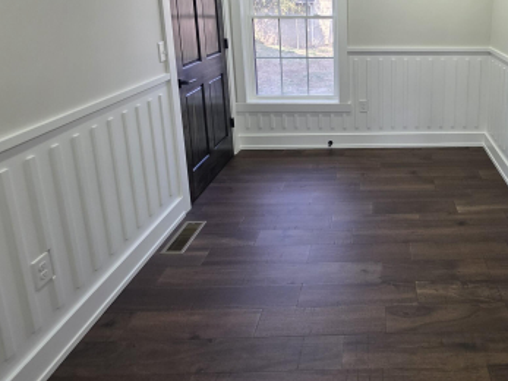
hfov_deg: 64.6
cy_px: 73
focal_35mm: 25
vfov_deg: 51.3
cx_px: 390
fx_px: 367
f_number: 1.9
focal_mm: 2.2
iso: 200
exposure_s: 1/120
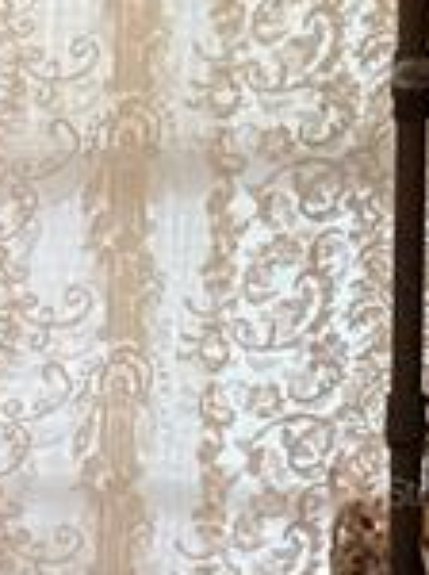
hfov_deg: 8.6
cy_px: 491
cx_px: -544
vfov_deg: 12.4
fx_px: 2635
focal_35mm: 159
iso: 320
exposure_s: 1/40
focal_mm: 3.3
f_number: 2.4
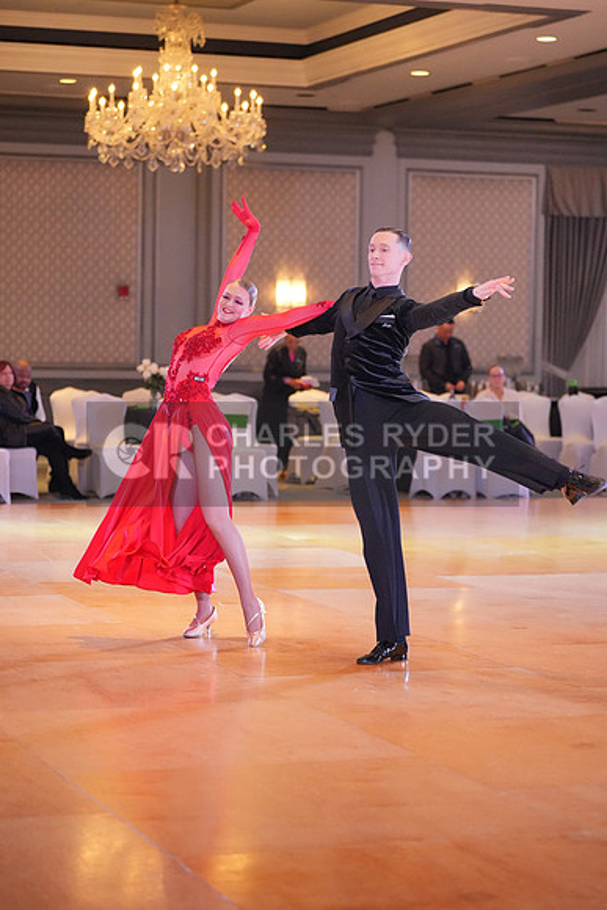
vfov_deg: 23.6
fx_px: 2174
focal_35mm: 86
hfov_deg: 15.9
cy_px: 455
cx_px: 304
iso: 6400
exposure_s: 1/500
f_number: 2.8
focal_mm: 86
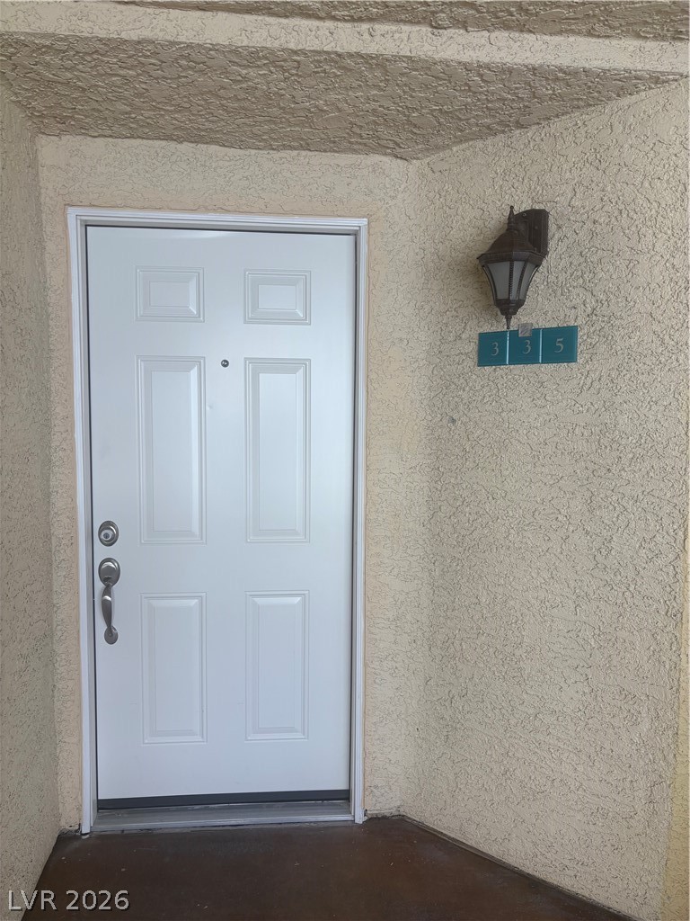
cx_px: 345
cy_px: 460
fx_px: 691
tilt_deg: -4.1
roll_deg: -0.6
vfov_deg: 67.3
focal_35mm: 26
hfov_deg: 53.1
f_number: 1.6
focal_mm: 5.96
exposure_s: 1/324
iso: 50
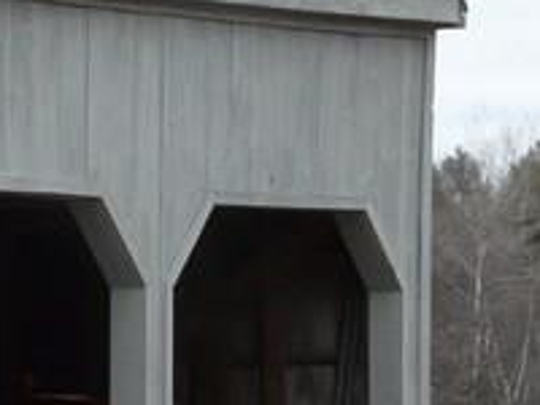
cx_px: -788
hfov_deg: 6.3
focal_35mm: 297
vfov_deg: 5.0
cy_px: 321
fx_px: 4633
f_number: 5.6
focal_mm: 9.5
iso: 100
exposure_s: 1/200
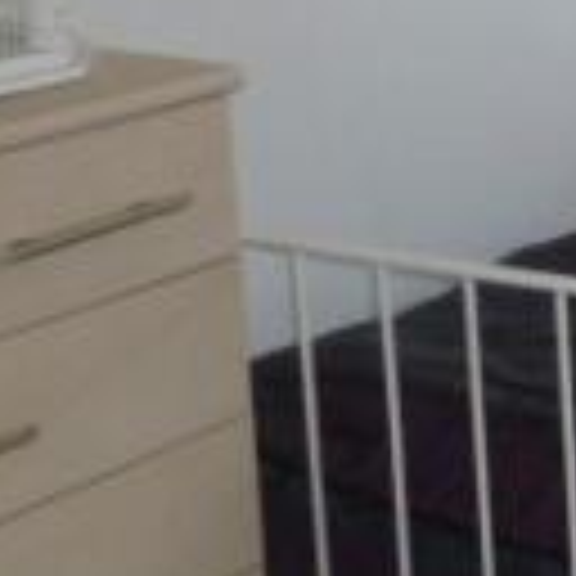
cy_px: 34
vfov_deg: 16.9
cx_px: 1150
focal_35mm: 101
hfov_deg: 14.4
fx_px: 1901
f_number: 3.3
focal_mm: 4.1
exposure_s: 1/30
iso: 250
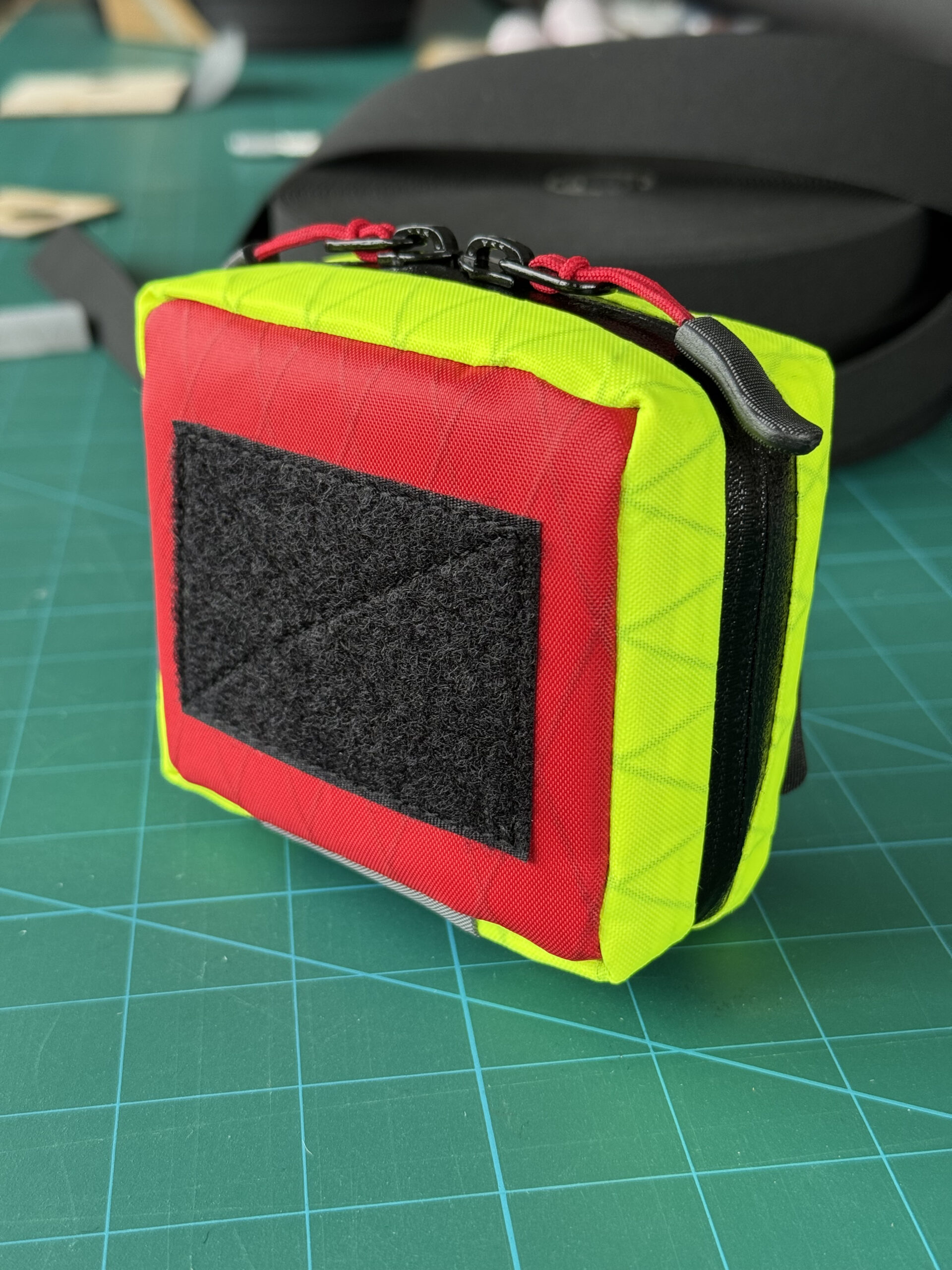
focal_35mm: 48
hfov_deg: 30.3
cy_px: 635
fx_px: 1760
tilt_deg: -25.1
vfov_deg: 39.7
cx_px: 476
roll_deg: +2.0
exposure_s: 1/121
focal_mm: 6.76
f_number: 1.78
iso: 80
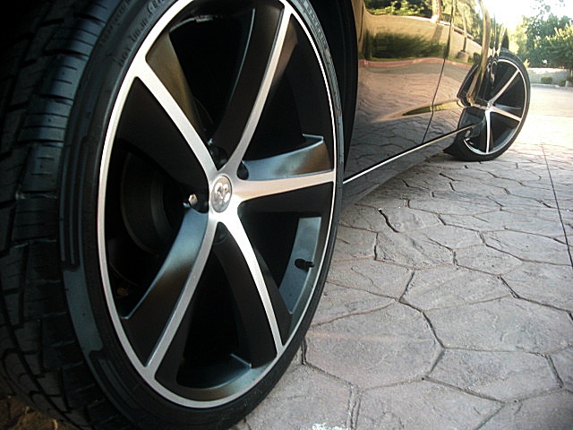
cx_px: 286
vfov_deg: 39.7
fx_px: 596
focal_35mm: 36
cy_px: 215
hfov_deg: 51.4
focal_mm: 6.3
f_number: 2.8
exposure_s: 1/100
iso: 200
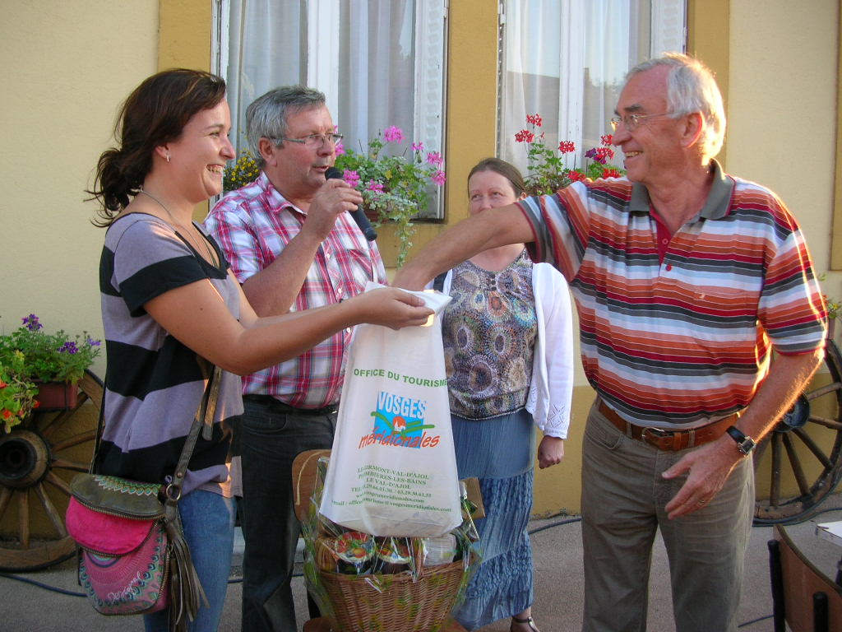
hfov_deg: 52.6
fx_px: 851
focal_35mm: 35
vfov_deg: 40.7
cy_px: 316
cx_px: 421
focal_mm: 5.8
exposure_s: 1/45.8
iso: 50
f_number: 2.8
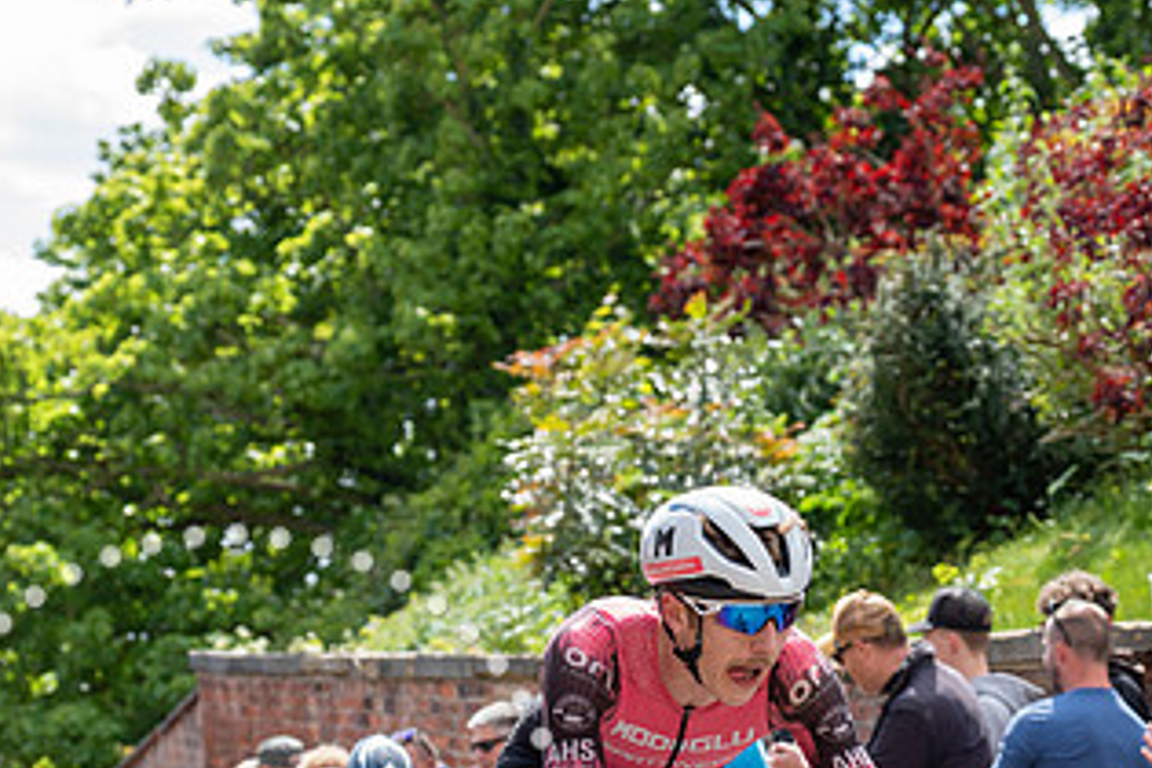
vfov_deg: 10.6
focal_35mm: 129
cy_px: 682
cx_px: 805
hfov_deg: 15.8
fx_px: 4128
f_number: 5
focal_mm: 70
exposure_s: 1/1000
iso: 500
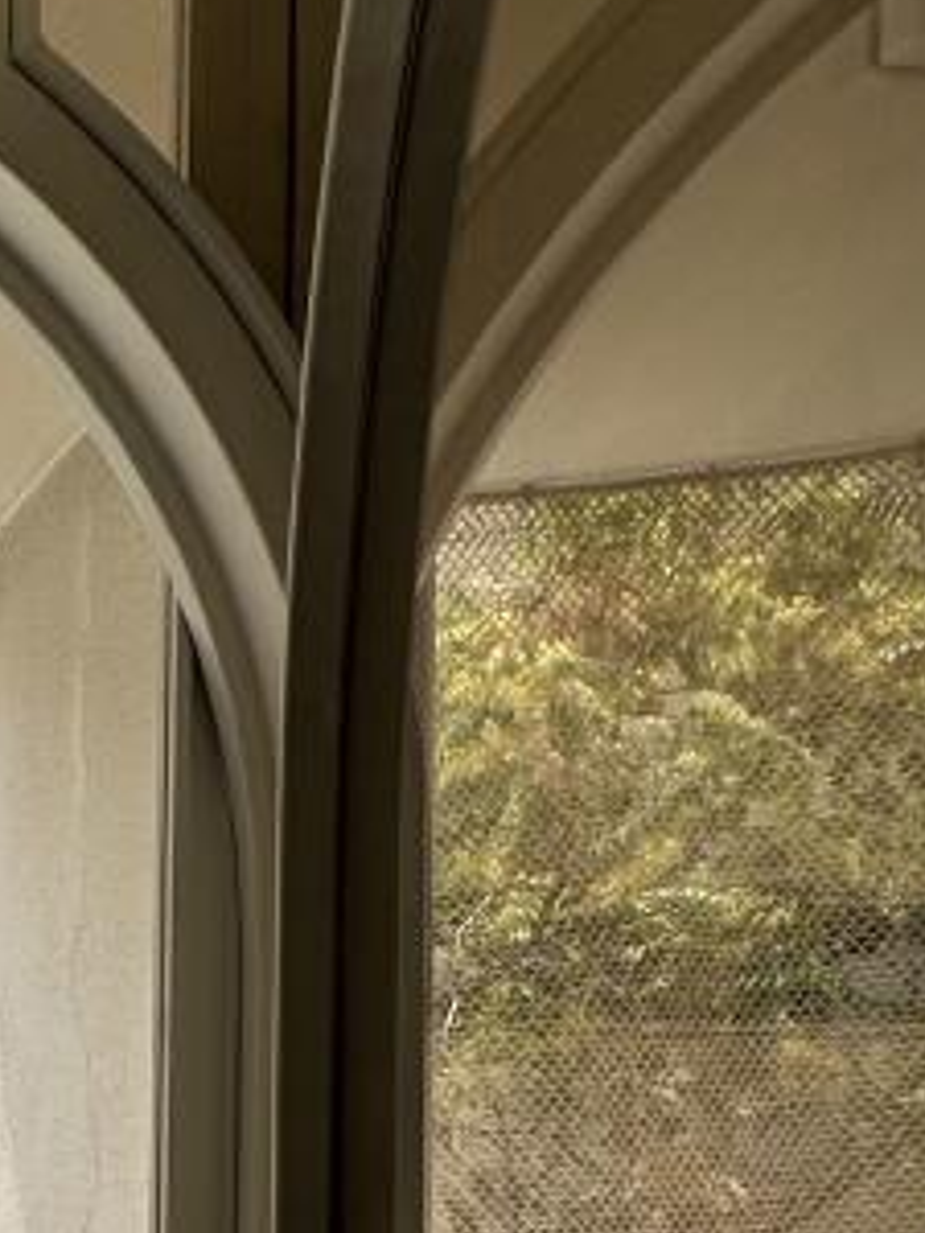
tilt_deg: -2.4
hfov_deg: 20.7
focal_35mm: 56
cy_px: 1545
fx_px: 1995
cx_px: -596
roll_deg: +0.2
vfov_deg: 28.9
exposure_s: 1/790
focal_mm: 2.22
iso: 40
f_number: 2.2
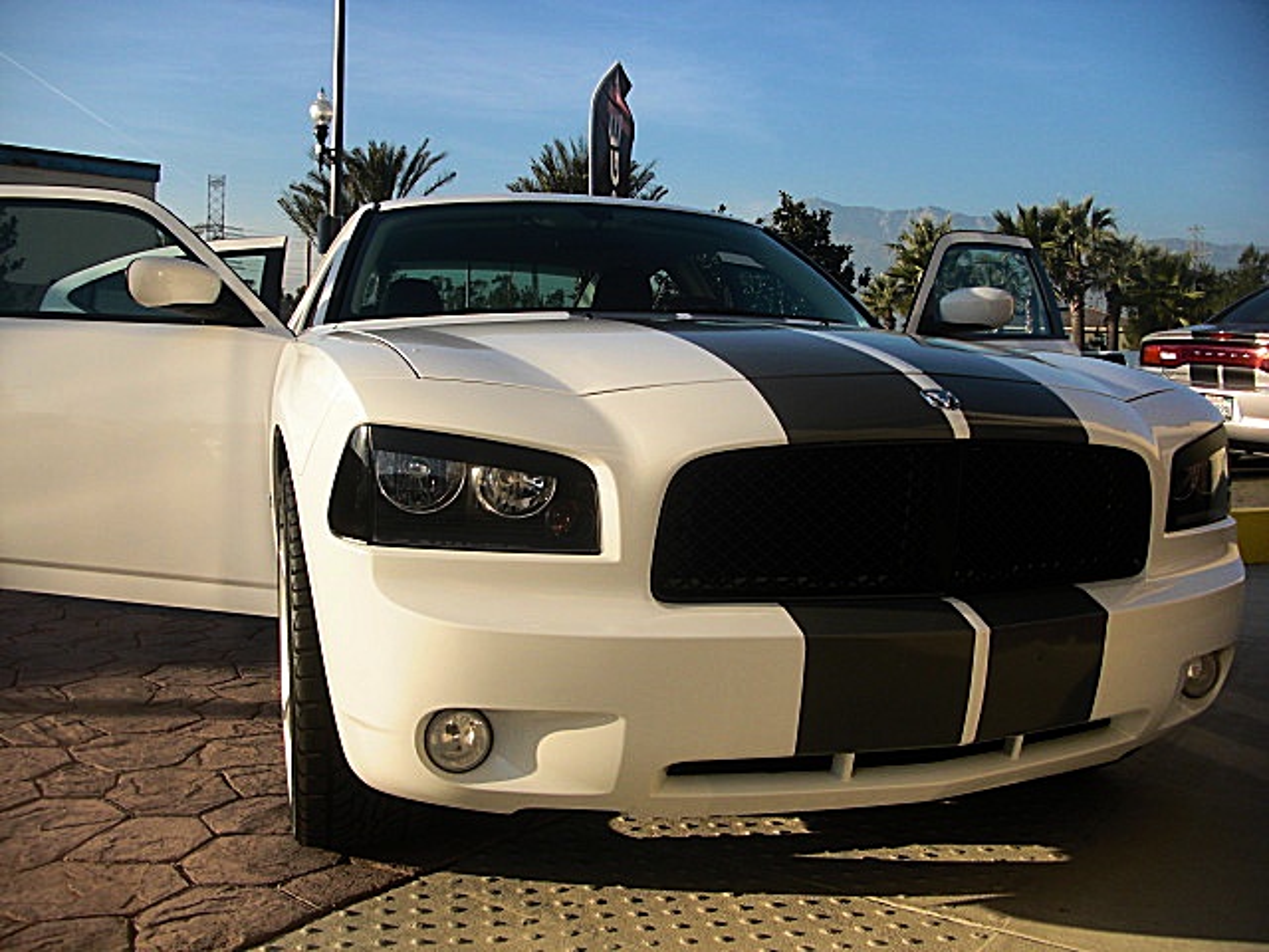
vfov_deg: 39.7
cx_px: 634
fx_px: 1320
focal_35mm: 36
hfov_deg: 51.4
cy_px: 476
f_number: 2.8
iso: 50
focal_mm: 6.3
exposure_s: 1/1000
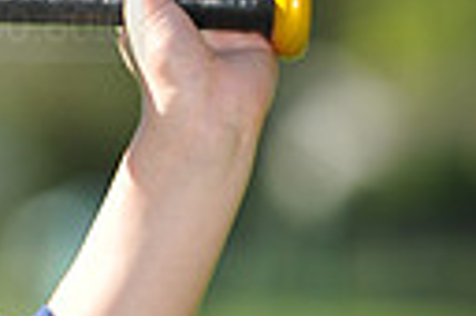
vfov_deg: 1.8
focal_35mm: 747
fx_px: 9864
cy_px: -48
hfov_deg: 2.7
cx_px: -576
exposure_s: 1/800
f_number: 4
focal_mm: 165
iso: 200
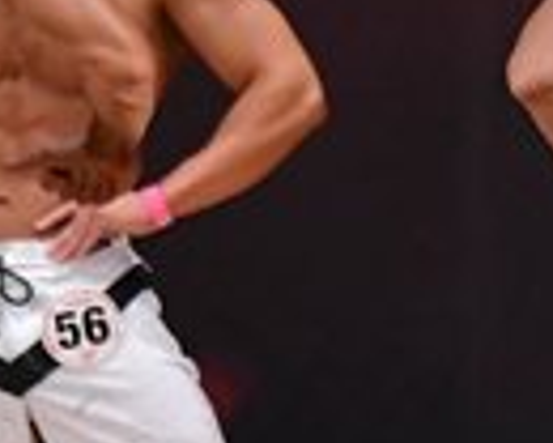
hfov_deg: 1.7
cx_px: 793
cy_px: 294
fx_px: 18527
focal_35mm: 1132
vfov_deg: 1.4
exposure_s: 1/400
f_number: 5.6
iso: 3200
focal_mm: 135
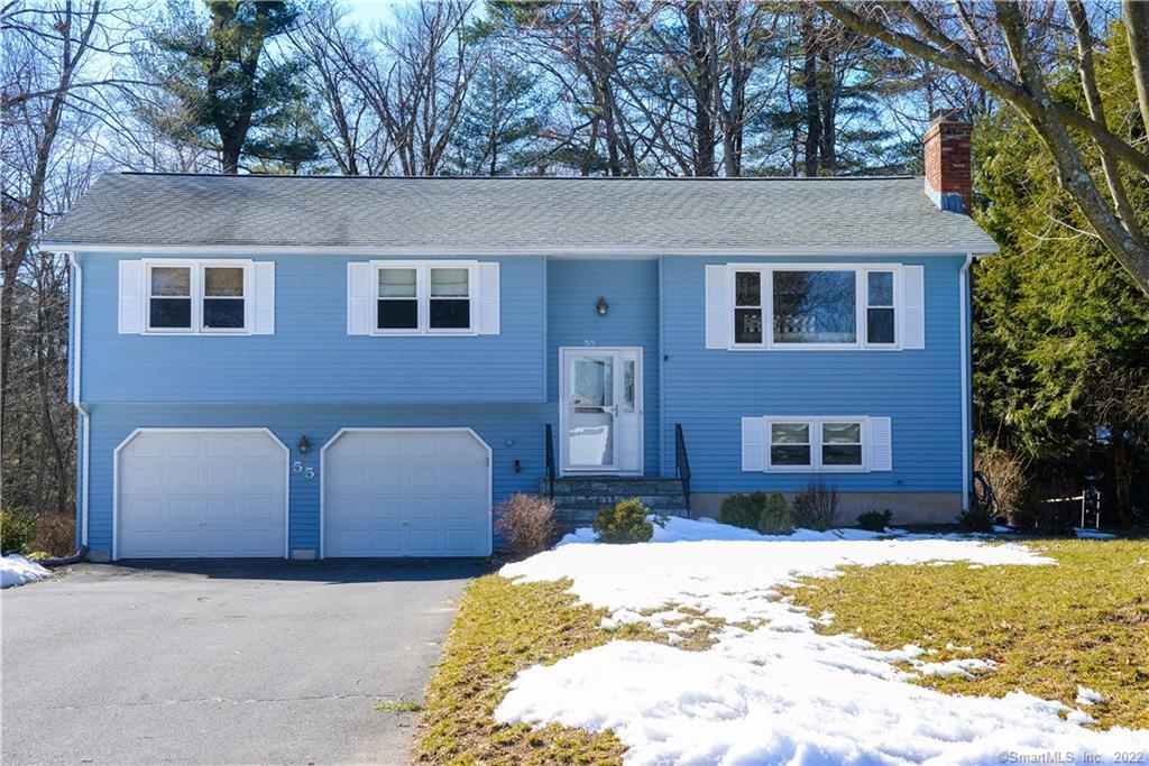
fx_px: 1756
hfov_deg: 36.2
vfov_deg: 24.6
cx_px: 574
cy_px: 383
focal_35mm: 55
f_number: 11
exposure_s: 1/800
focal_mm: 55
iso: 1250
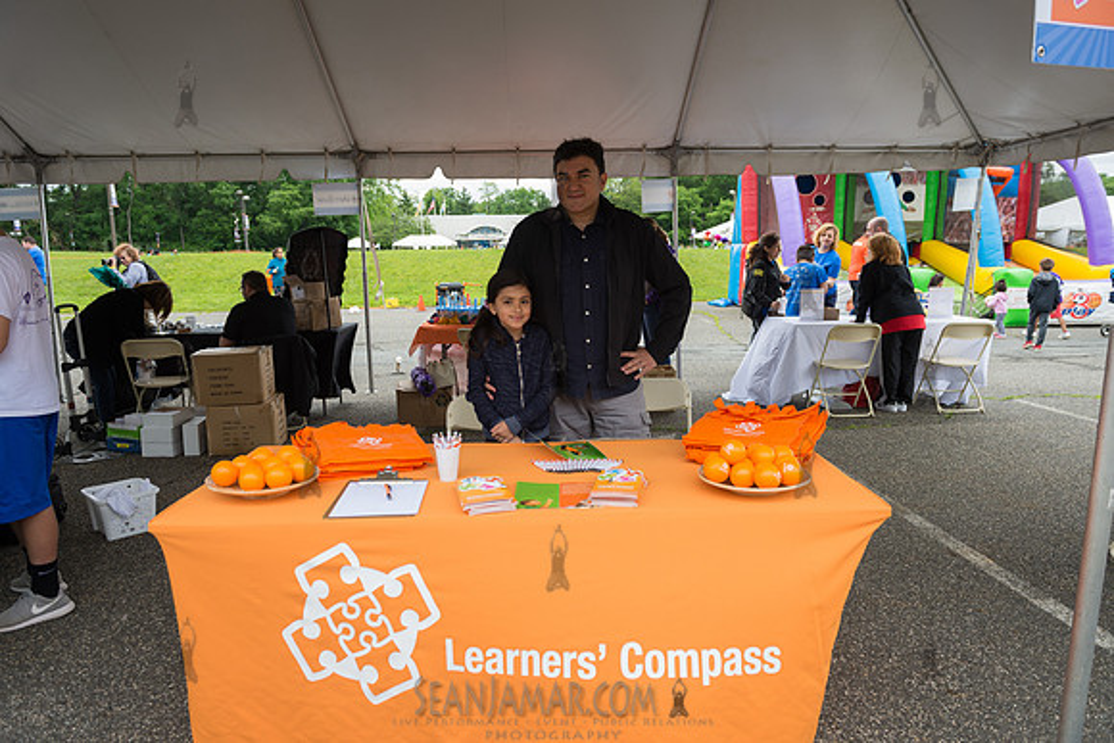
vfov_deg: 49.6
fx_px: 805
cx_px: 557
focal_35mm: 26
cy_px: 372
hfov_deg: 69.4
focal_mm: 26
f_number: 4.5
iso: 200
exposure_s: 1/320
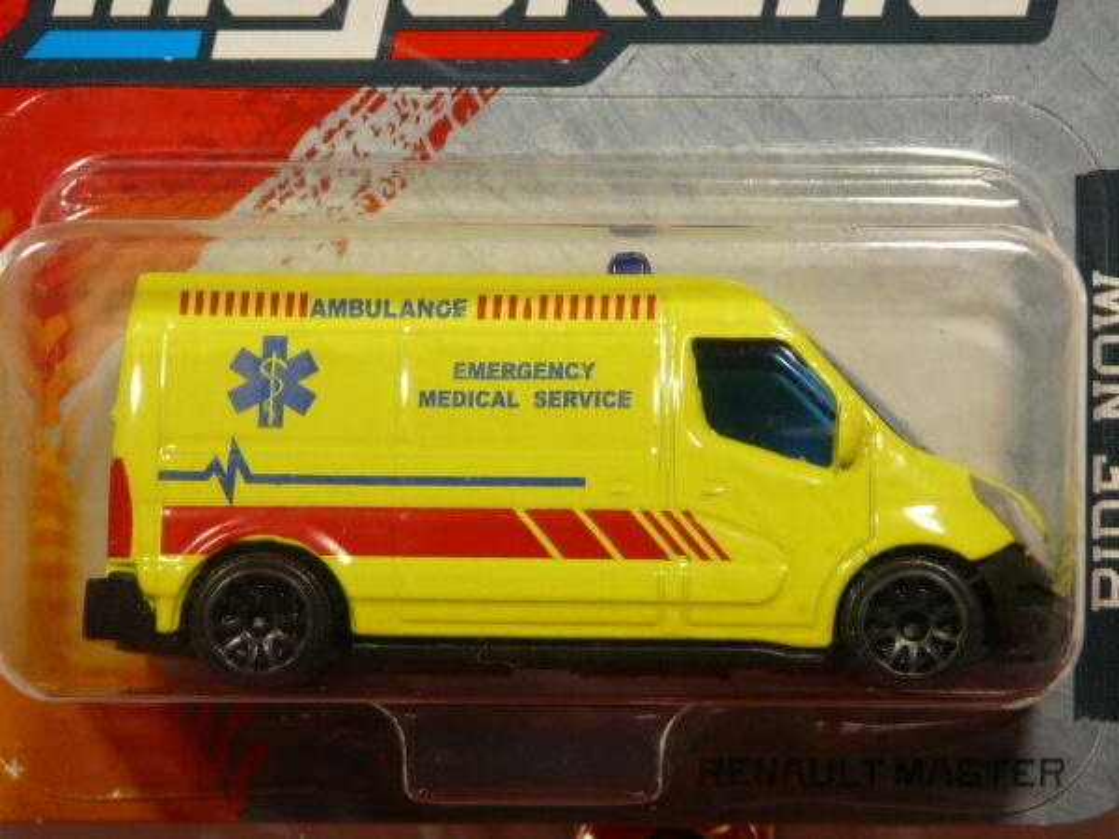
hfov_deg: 14.2
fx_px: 4493
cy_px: 420
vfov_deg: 10.7
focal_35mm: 139
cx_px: 560
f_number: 3.6
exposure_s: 1/60
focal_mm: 14.3
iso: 100
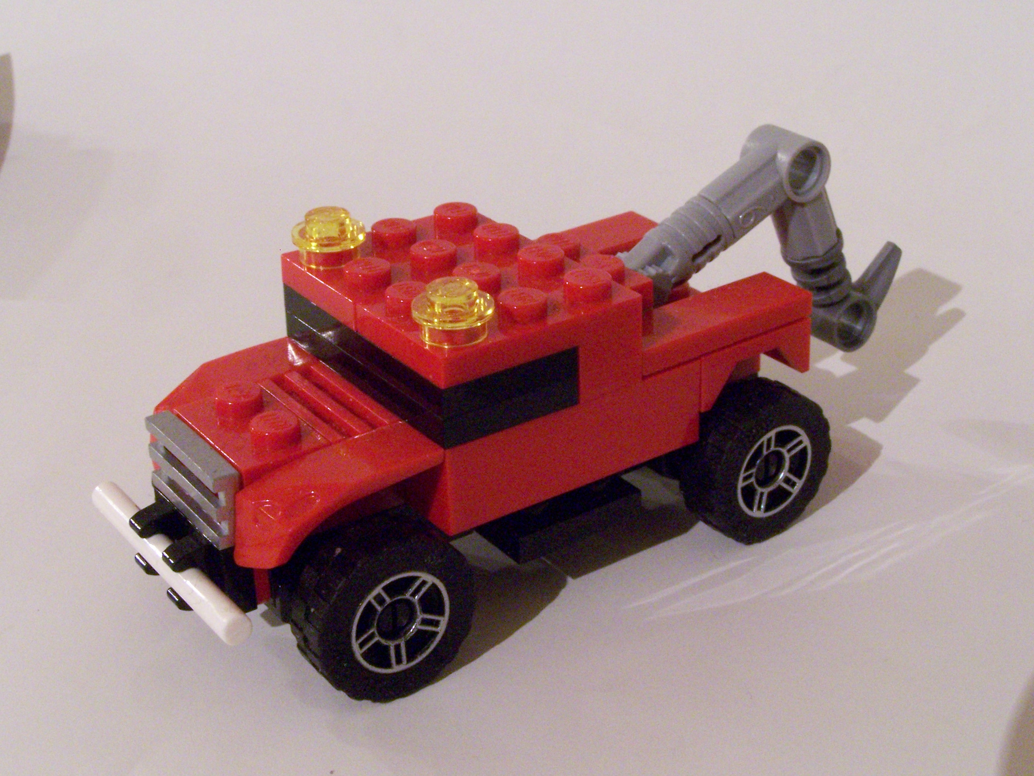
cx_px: 517
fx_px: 1762
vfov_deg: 24.8
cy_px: 388
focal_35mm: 59
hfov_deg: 32.7
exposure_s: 1/2
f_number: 8
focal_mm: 9.8
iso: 400
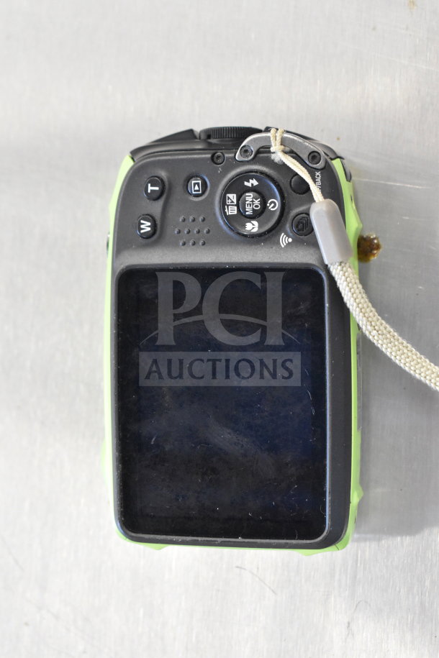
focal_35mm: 75
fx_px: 1372
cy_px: 329
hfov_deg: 18.2
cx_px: 220
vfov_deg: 27.0
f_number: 5.6
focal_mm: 50
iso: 6400
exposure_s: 1/80
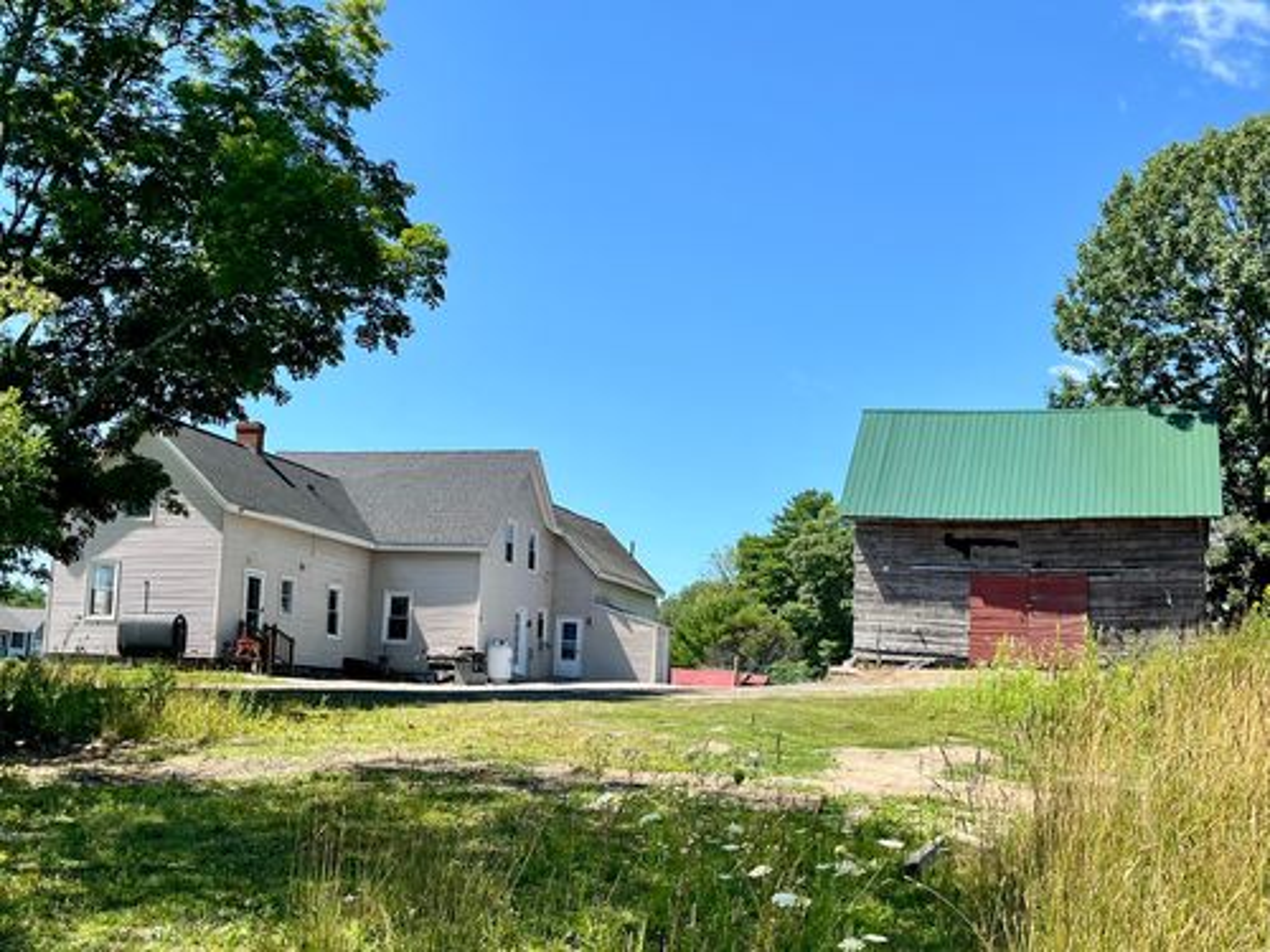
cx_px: 635
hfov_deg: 67.3
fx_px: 954
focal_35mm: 26
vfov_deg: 53.1
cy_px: 476
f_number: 1.6
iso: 50
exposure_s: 1/2268
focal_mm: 5.1
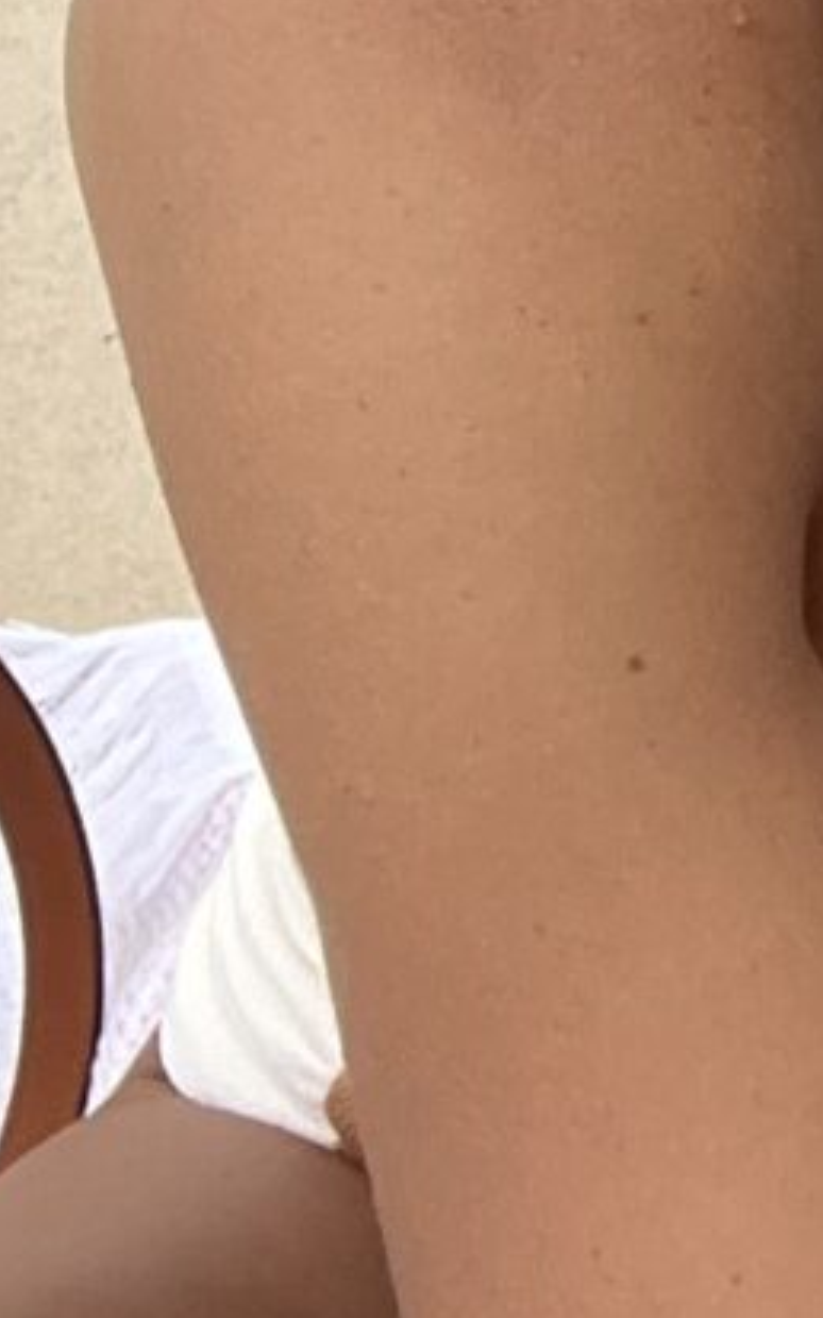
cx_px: 2778
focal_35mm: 151
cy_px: -737
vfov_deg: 13.0
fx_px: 5421
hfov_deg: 7.3
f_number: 2.2
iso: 32
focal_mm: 2.71
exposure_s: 1/365
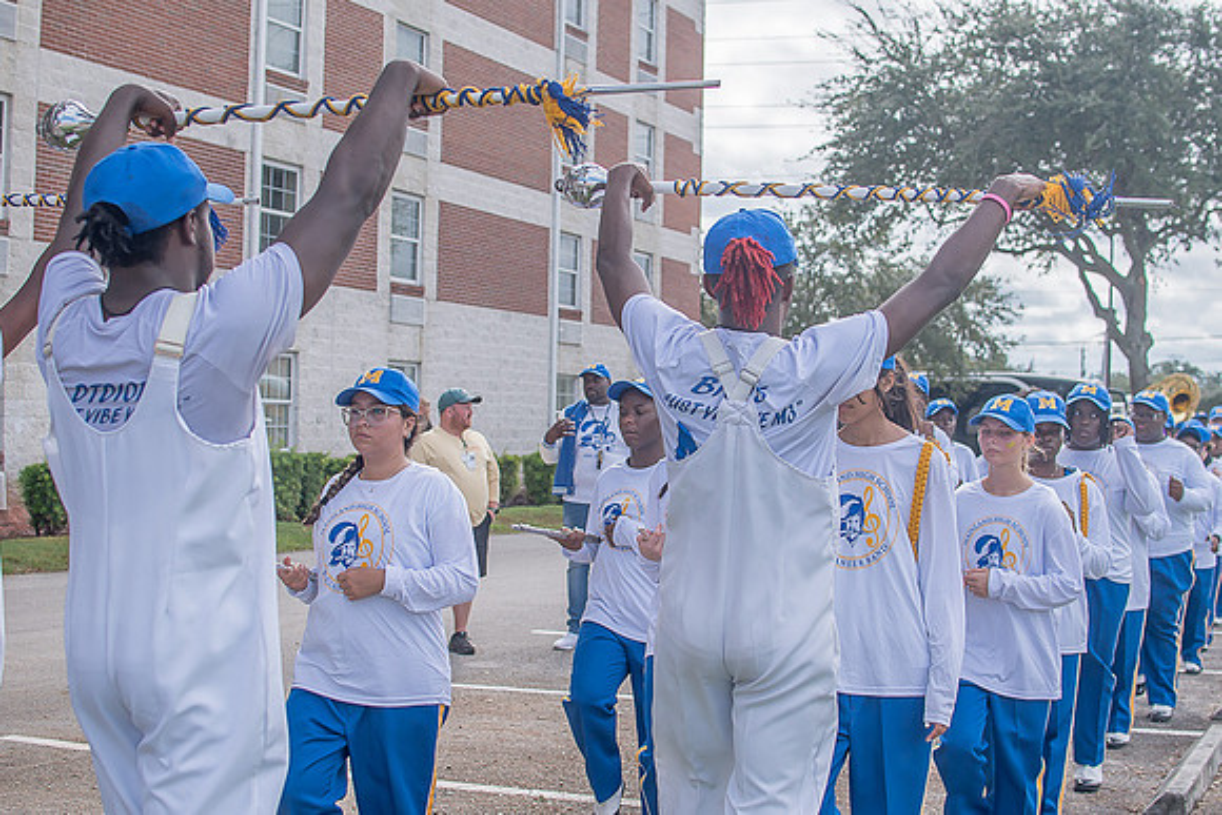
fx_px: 1765
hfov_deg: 38.2
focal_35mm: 52
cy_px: 408
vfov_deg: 26.0
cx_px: 611
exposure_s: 1/1600
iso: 100
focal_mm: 35
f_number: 4
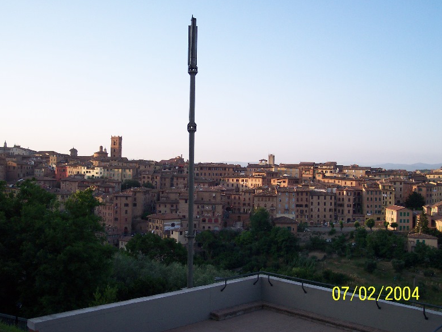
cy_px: 166
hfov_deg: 47.8
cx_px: 216
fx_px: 498
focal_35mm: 39
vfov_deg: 36.8
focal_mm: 8
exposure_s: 1/700
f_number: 2.8
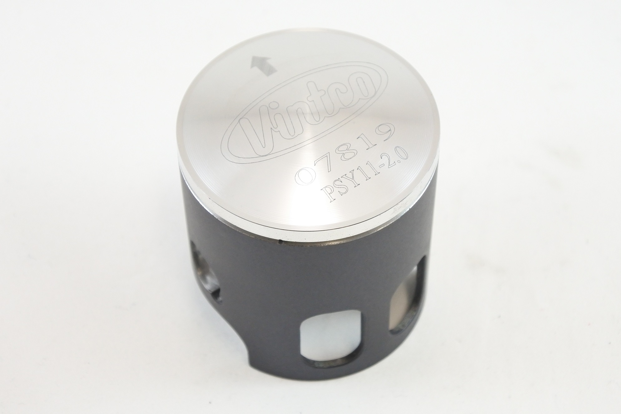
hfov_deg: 31.4
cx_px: 310
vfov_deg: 21.2
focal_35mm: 64
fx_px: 1104
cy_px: 207
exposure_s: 1/125
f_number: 5
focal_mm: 24
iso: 800
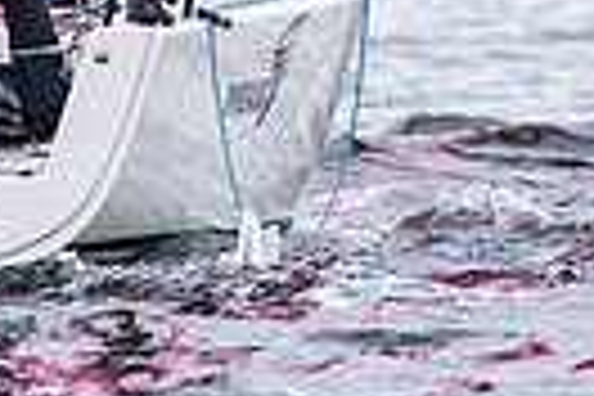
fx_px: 32618
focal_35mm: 1977
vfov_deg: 0.7
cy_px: -281
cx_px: -279
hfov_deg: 1.0
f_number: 5
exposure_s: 1/1250
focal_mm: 300
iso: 200
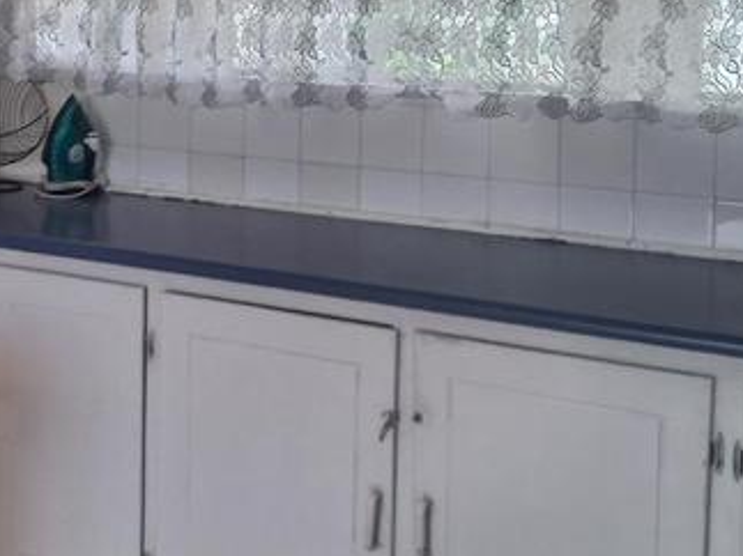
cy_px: 74
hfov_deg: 30.7
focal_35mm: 62
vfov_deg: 23.1
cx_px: 184
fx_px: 1330
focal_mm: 4.6
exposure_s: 1/50
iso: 160
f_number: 1.8
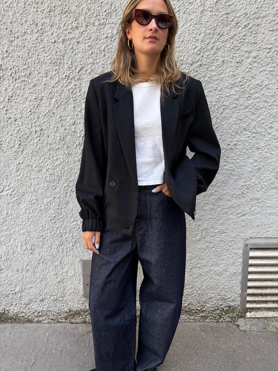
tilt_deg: -14.2
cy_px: 186
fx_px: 278
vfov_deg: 67.3
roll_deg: +2.4
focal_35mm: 26
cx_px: 139
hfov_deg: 53.1
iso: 40
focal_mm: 5.96
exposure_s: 1/222
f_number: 1.6
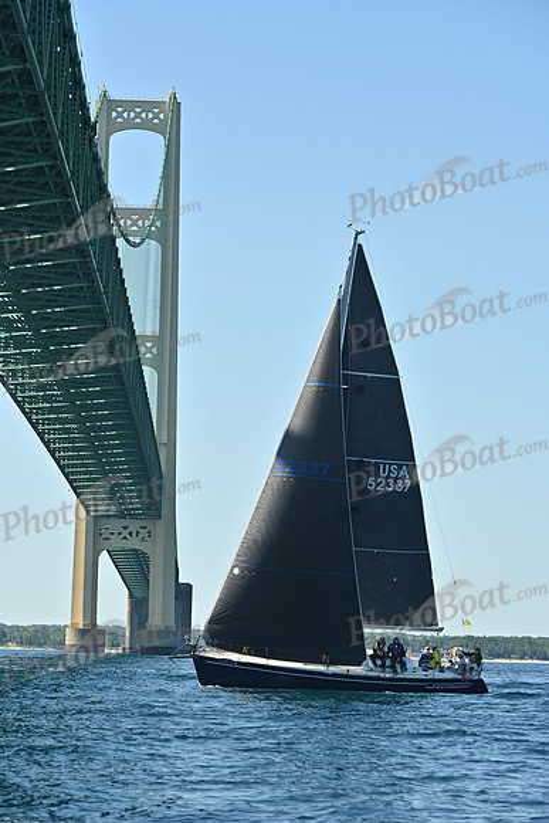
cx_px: 274
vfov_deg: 15.8
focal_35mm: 130
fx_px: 2972
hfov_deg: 10.6
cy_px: 412
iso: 320
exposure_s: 1/1000
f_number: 7.1
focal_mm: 130
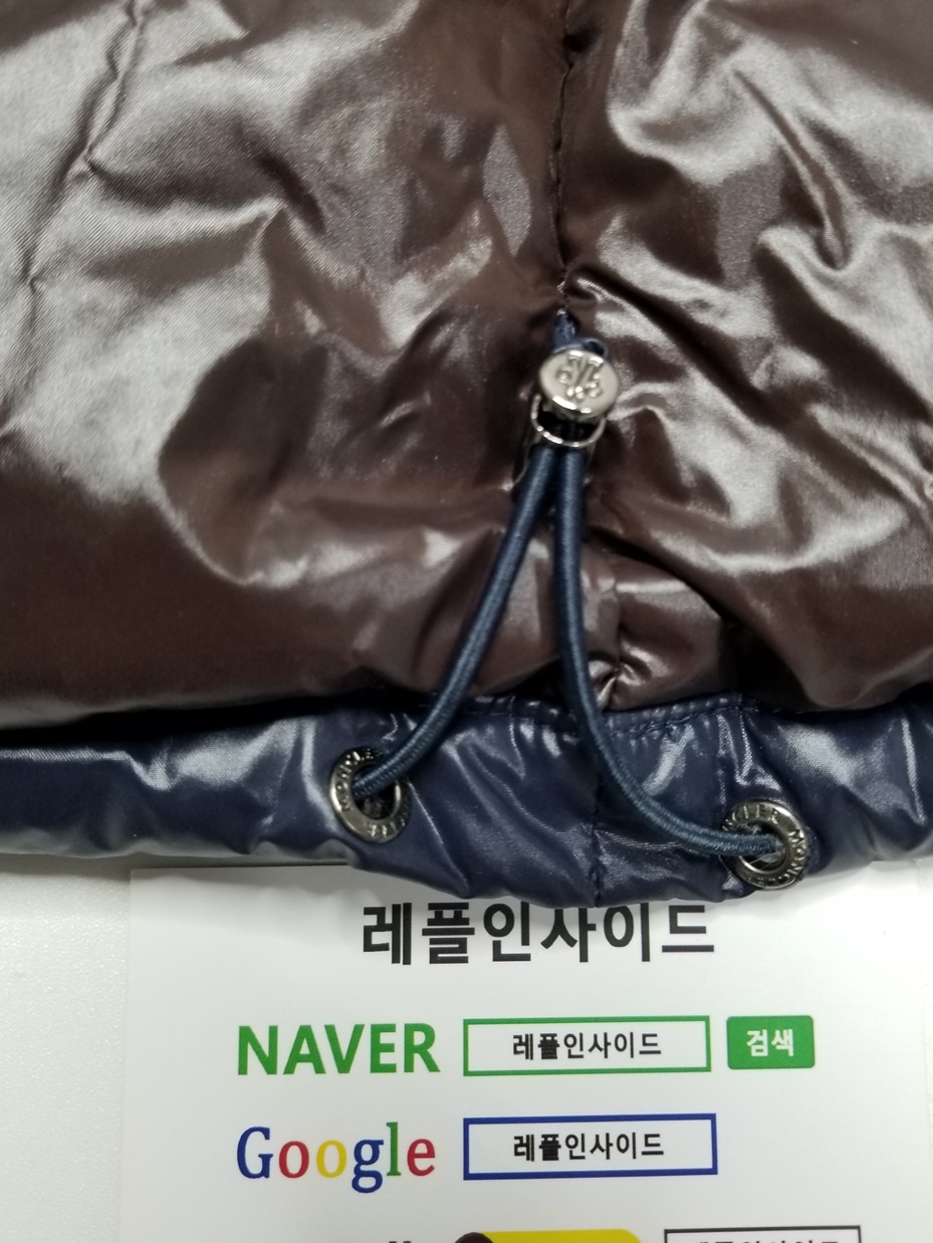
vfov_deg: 63.4
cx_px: 486
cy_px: 592
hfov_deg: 49.7
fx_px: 1006
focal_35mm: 28
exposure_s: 1/50
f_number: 1.7
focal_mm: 4.25
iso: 100
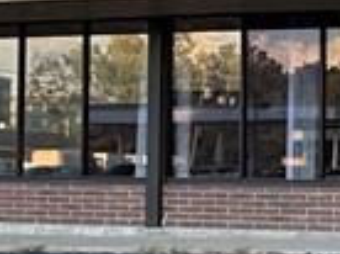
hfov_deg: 16.8
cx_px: 542
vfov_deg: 14.2
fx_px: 1020
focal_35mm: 104
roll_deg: +0.0
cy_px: 133
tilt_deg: +1.6
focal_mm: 2.22
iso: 64
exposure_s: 1/328
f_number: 2.2
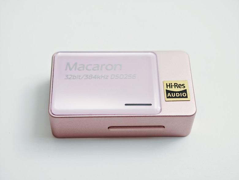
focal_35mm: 70
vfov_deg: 21.0
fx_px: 483
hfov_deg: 27.8
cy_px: 90
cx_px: 120
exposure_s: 1/120
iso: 400
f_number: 2.1
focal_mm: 16.5
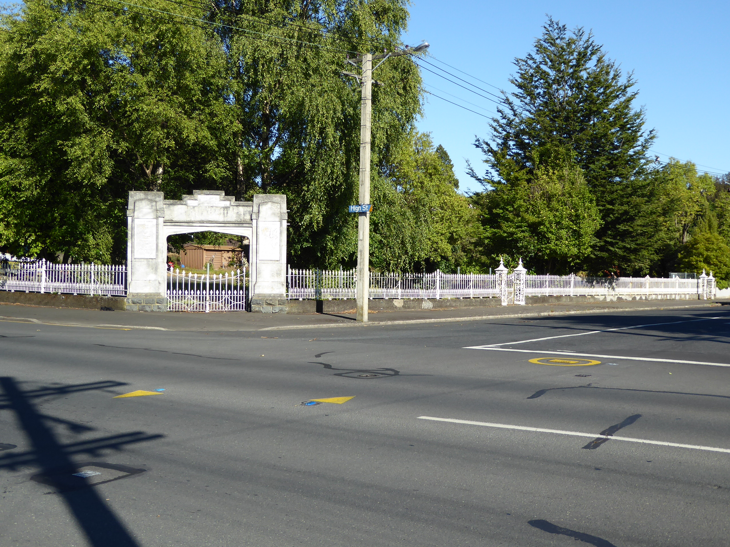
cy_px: 274
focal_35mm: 46
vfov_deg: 31.5
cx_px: 365
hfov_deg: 41.2
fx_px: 970
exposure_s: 1/500
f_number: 3.9
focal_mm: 7.8
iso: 80
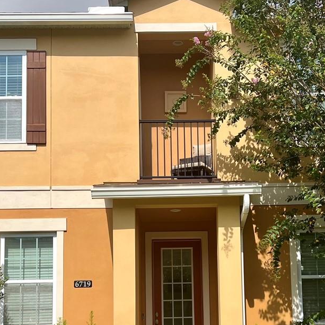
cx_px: 185
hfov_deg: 28.6
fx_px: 637
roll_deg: +0.9
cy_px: 256
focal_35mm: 60
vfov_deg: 28.1
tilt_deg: +7.8
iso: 50
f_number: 1.5
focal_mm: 5.7
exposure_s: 1/5882
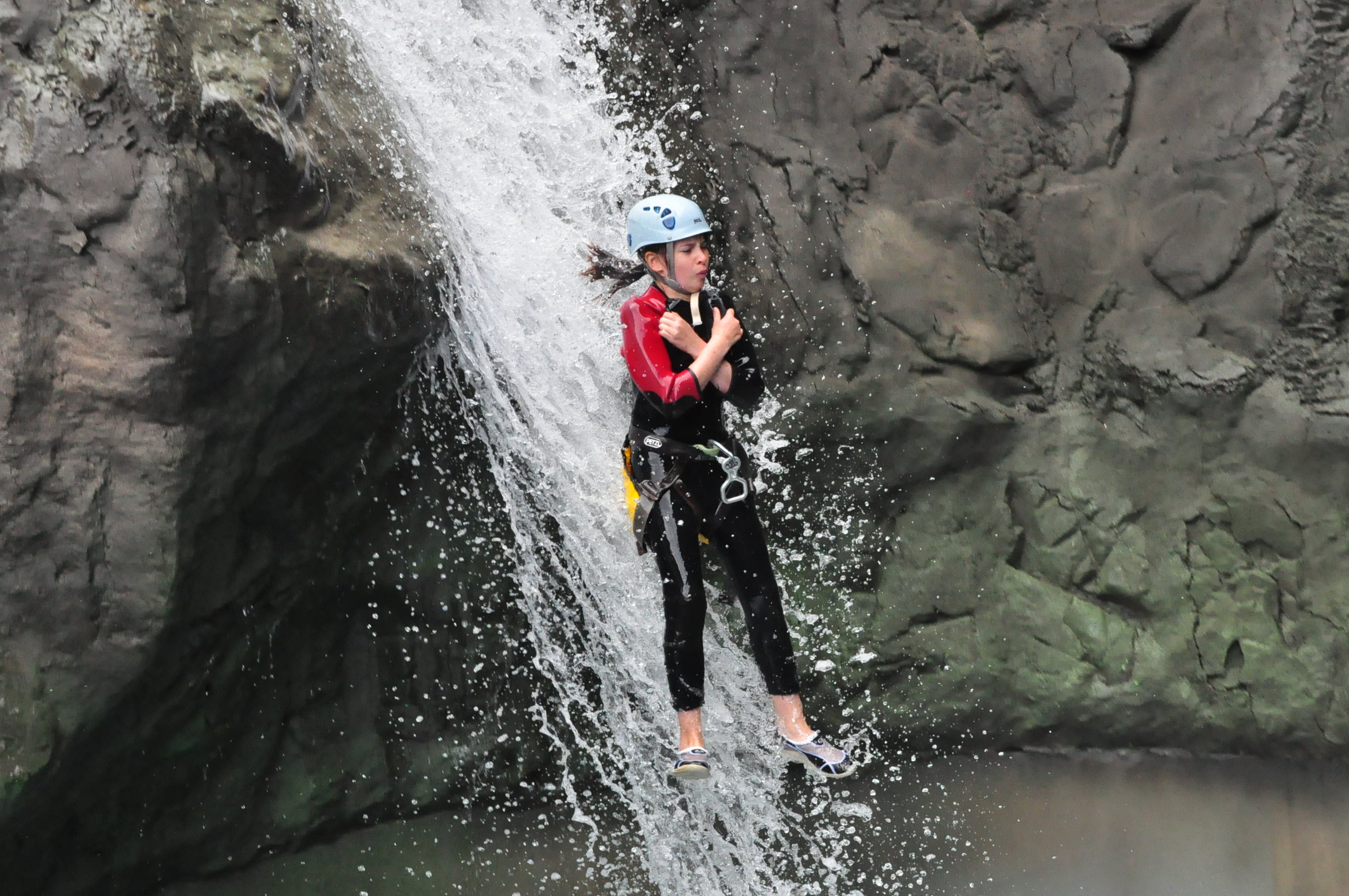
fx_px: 2246
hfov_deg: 33.4
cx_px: 727
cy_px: 522
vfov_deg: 22.5
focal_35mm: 60
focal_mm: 34
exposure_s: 1/800
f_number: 8
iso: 2000
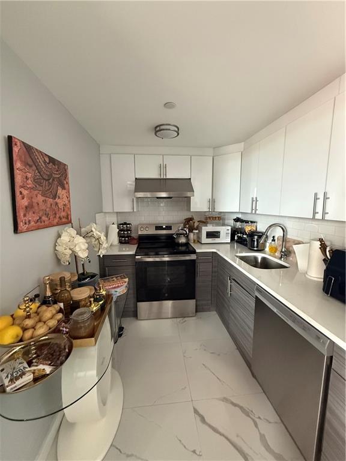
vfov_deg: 102.1
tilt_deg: -7.1
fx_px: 187
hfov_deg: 85.7
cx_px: 173
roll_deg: +0.3
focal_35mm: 14
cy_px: 230
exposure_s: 1/60
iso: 800
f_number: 2.2
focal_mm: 2.22
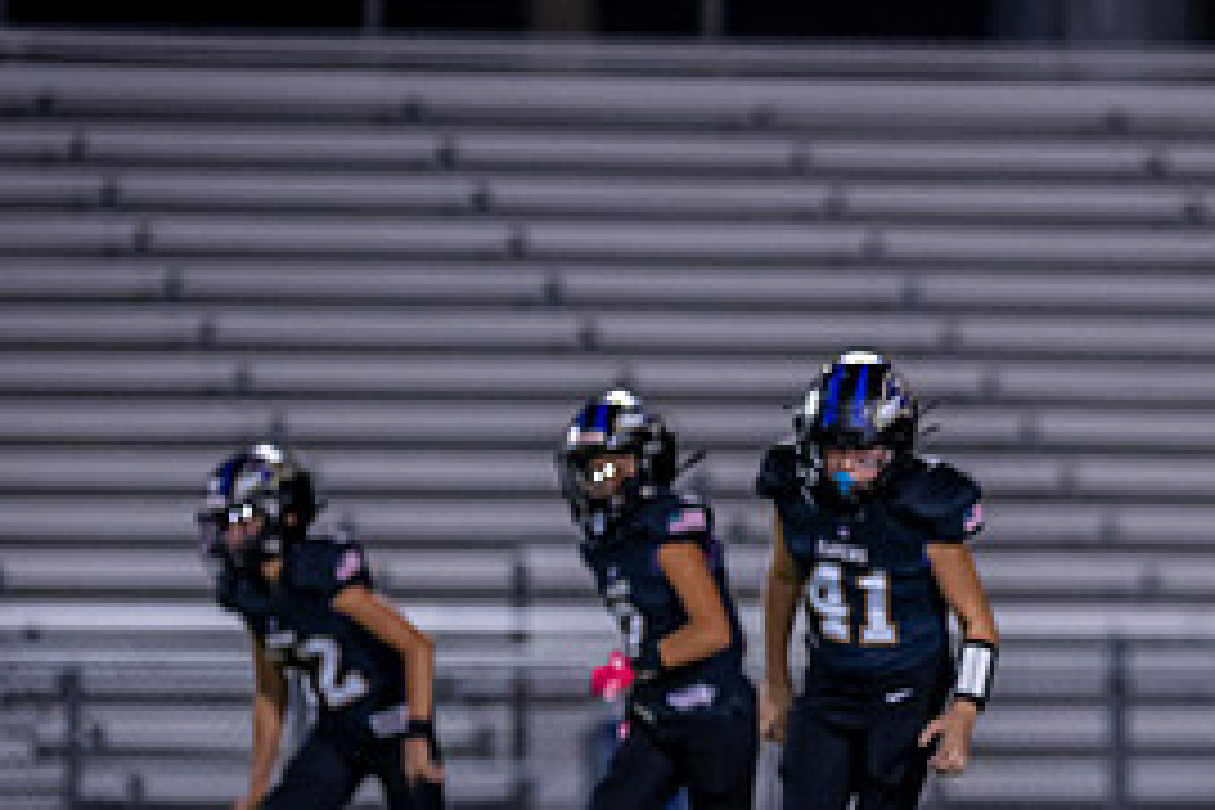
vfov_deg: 2.8
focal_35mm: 499
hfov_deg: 4.1
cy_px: 489
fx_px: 16840
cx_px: 1501
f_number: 1.8
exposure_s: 1/1250
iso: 1600
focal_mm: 135
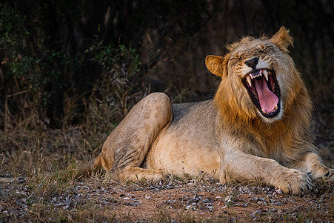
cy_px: 107
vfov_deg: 3.3
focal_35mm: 418
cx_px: 150
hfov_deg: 4.9
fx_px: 3879
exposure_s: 1/320
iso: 3200
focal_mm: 300
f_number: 5.6
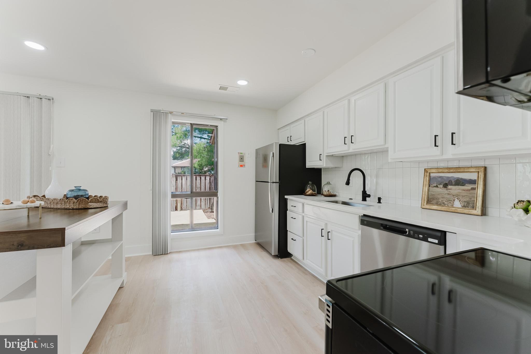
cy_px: 177
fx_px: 207
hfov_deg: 104.2
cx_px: 266
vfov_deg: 81.3
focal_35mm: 14
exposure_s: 1/50
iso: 200
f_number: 9
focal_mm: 14
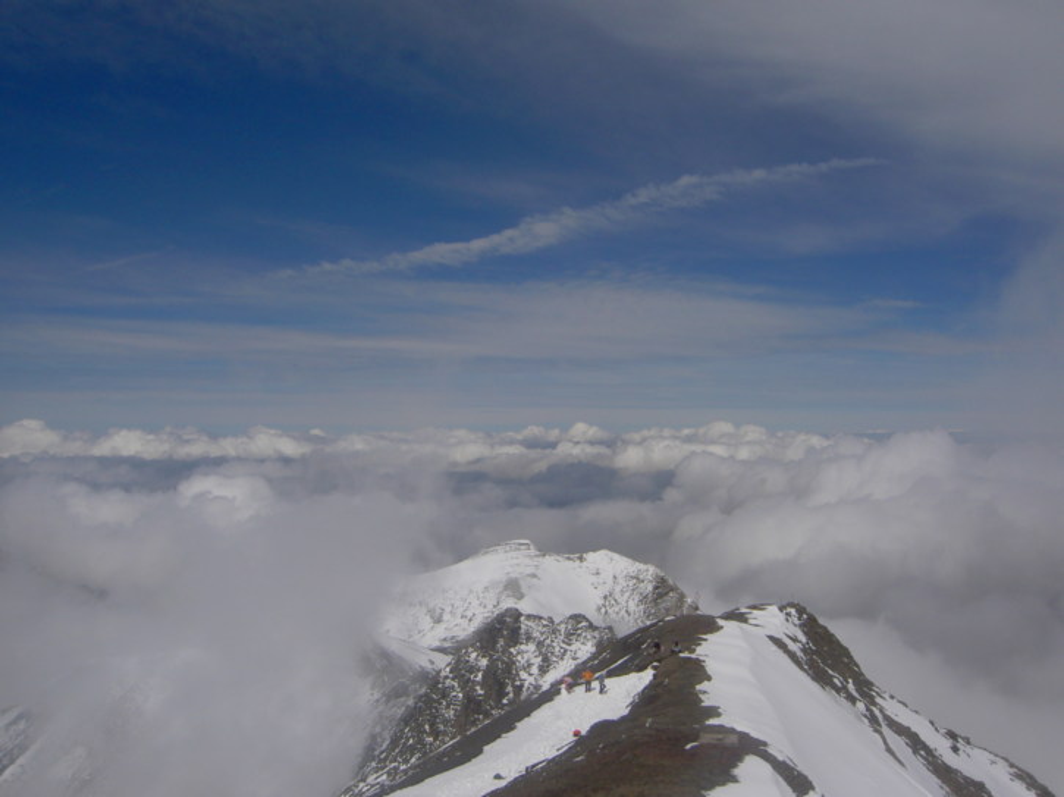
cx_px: 532
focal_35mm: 34
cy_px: 398
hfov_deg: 54.0
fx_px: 1045
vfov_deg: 41.8
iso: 50
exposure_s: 1/2000
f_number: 4.7
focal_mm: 5.6
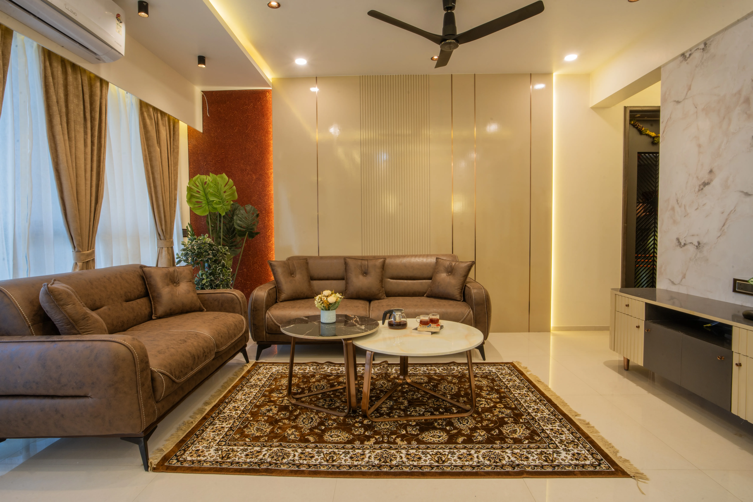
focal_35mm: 18
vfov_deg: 67.4
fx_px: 376
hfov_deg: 90.0
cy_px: 251
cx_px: 376
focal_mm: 18
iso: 100
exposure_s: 1
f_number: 22
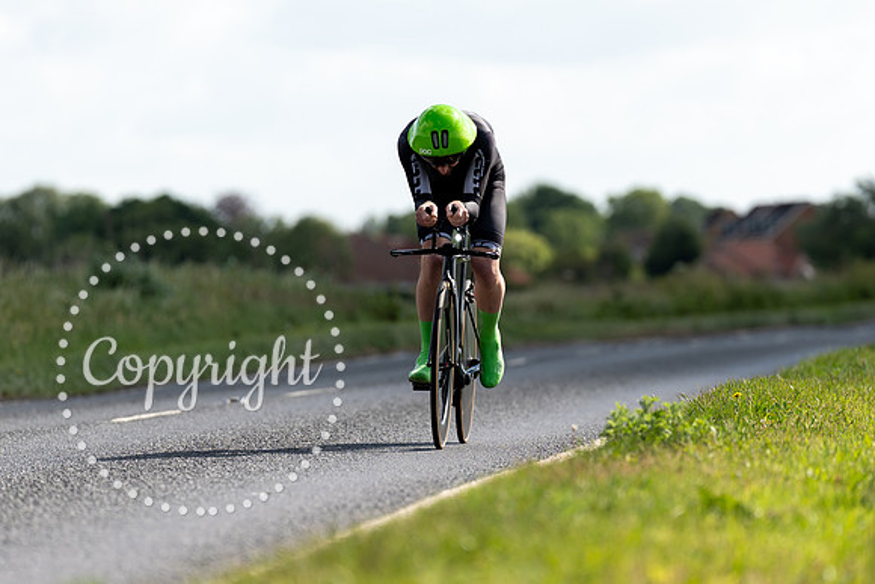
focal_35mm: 299
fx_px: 7265
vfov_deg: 4.6
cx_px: 435
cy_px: 295
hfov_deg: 6.9
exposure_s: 1/1000
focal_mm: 188
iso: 100
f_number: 3.2
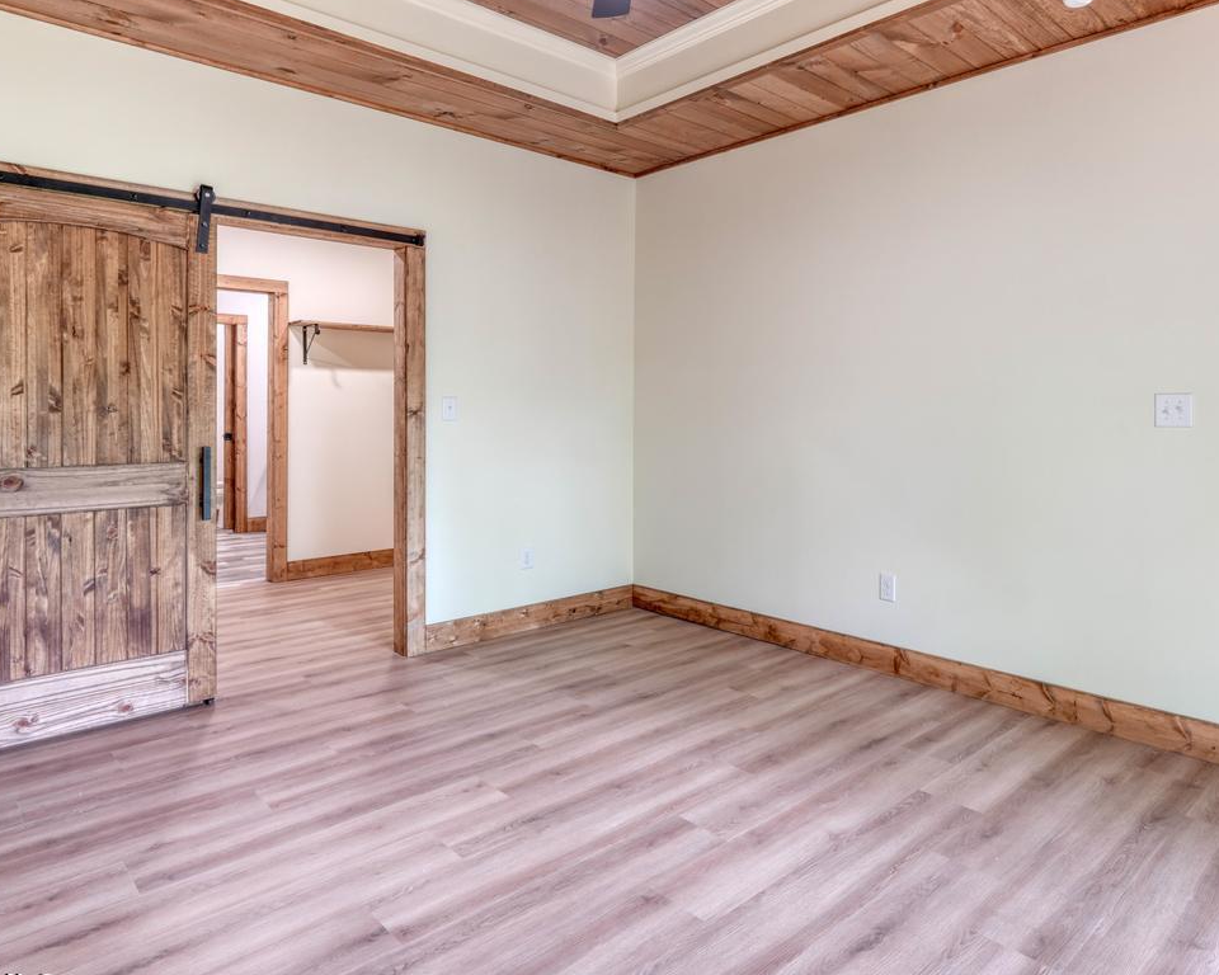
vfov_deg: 62.8
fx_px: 794
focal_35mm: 22
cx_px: 735
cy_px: 411
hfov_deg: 74.2
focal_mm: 10
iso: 100
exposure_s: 1.6
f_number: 9
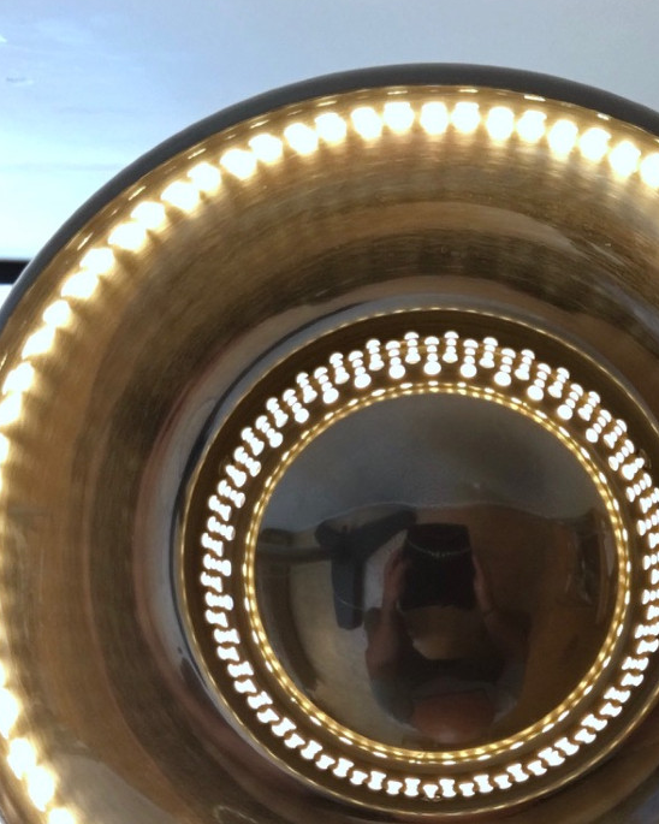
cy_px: 555
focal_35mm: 53
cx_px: 425
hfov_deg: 28.5
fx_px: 1292
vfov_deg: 35.0
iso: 32
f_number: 2.2
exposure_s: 1/20
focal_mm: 2.65
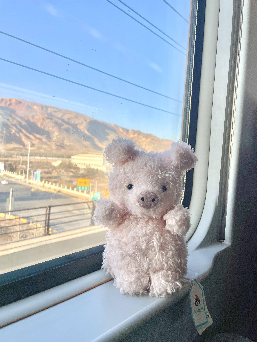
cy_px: 171
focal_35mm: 26
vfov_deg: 67.3
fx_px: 257
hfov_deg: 53.1
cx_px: 128
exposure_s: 1/824
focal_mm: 4.2
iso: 32
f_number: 1.6
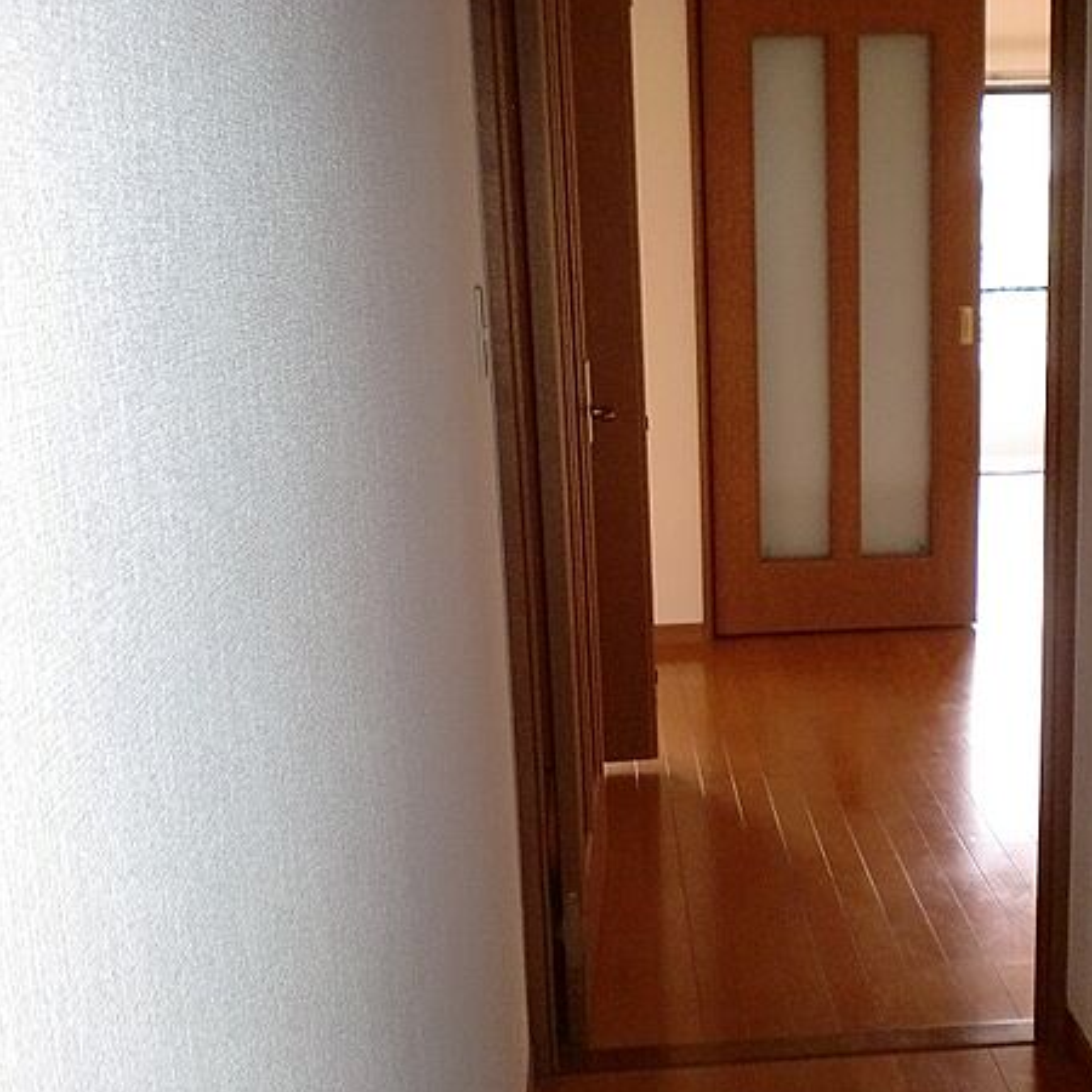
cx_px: 735
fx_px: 1570
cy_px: 558
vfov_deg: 38.3
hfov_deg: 37.9
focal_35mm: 44
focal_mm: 6.3
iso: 400
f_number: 3.1
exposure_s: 1/60
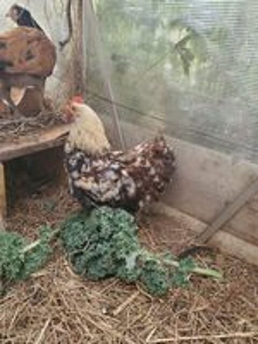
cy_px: 172
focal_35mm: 26
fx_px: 258
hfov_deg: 53.1
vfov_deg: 67.3
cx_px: 129
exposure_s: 1/60
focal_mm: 4.3
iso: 250
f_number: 2.4
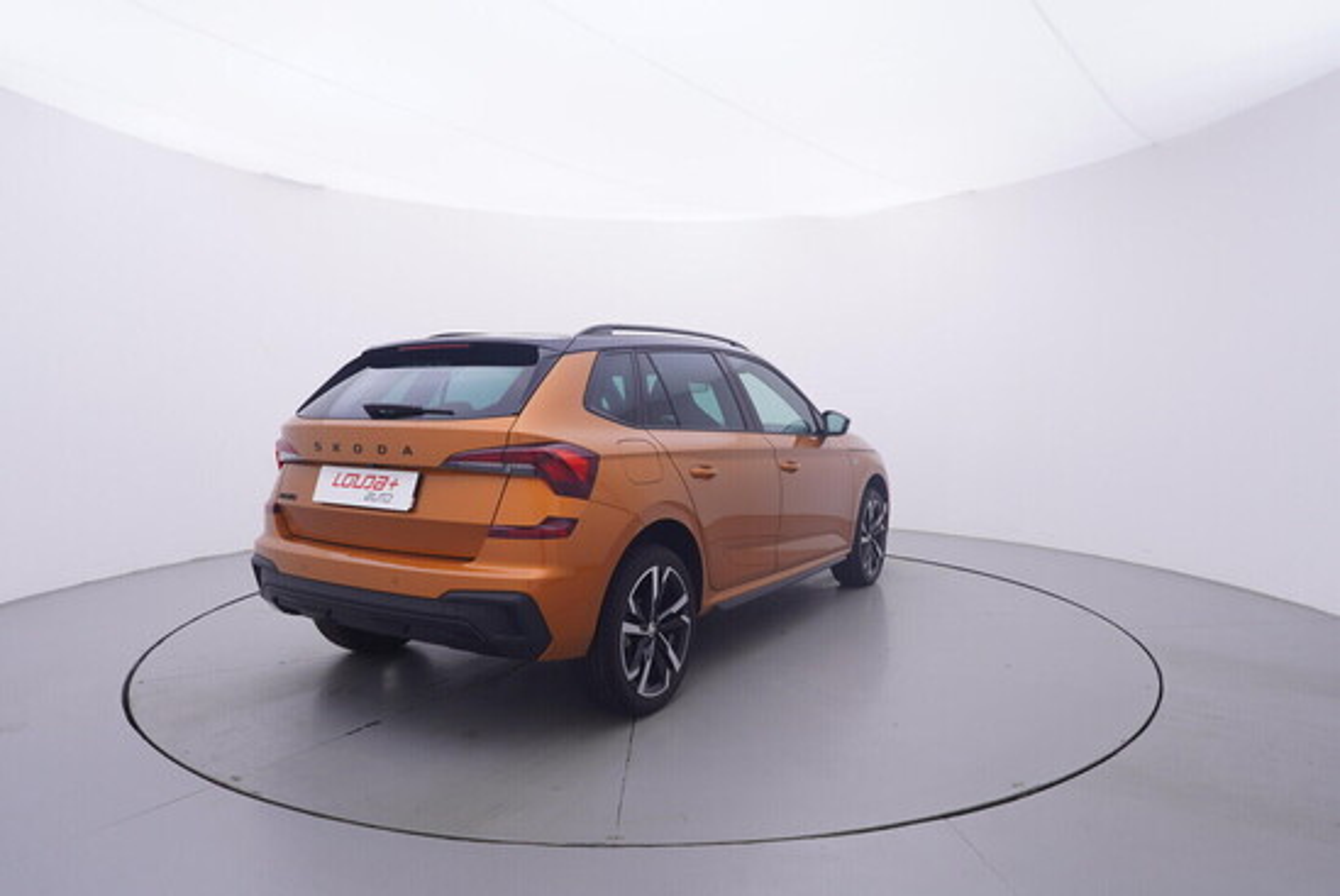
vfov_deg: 56.2
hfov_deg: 77.3
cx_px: 670
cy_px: 448
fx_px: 838
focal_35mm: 22
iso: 200
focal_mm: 15
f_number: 5
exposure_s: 1/80
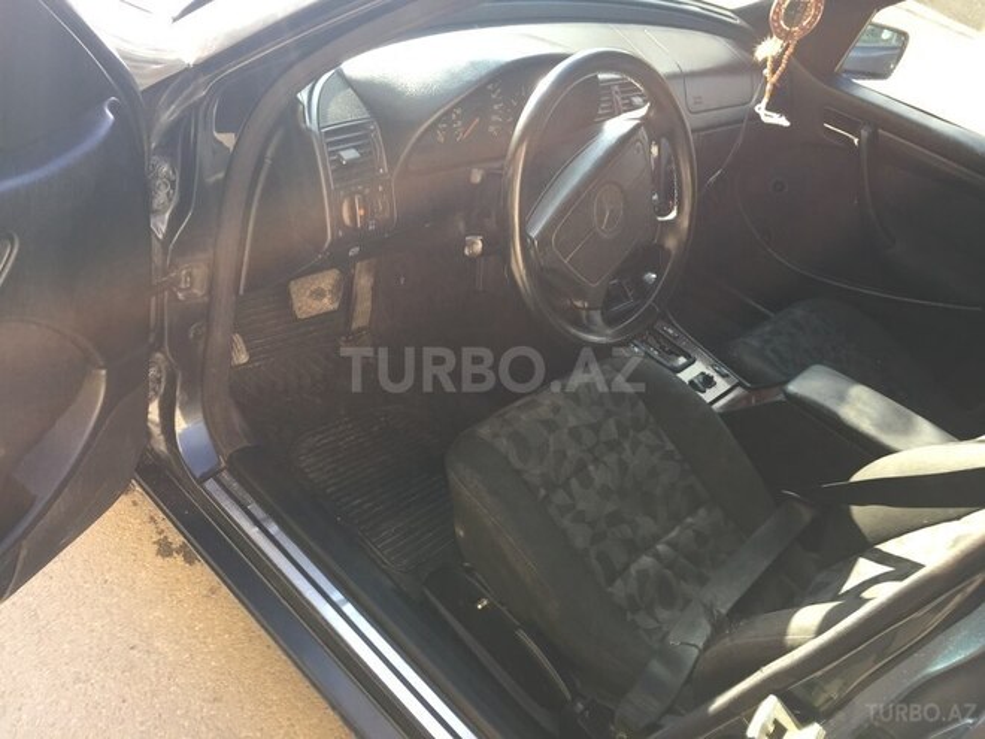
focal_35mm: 29
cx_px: 492
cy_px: 370
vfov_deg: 48.2
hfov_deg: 61.7
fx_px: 825
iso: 32
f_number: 2.2
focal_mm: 4.15
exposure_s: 1/100
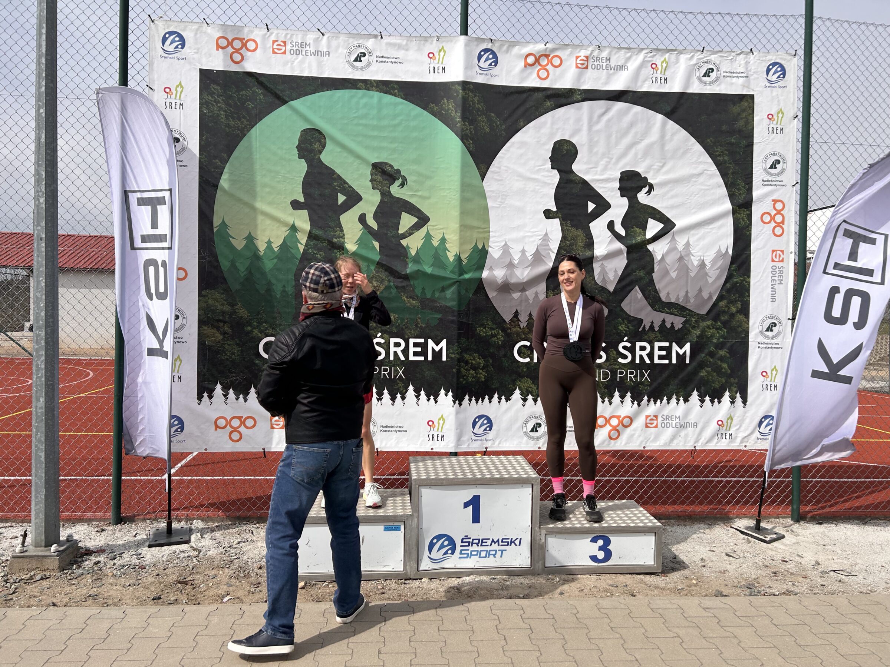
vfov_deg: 53.1
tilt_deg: -1.2
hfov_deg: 67.3
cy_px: 334
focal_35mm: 26
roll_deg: -0.9
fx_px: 668
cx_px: 445
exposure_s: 1/5587
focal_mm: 5.7
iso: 50
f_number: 1.5
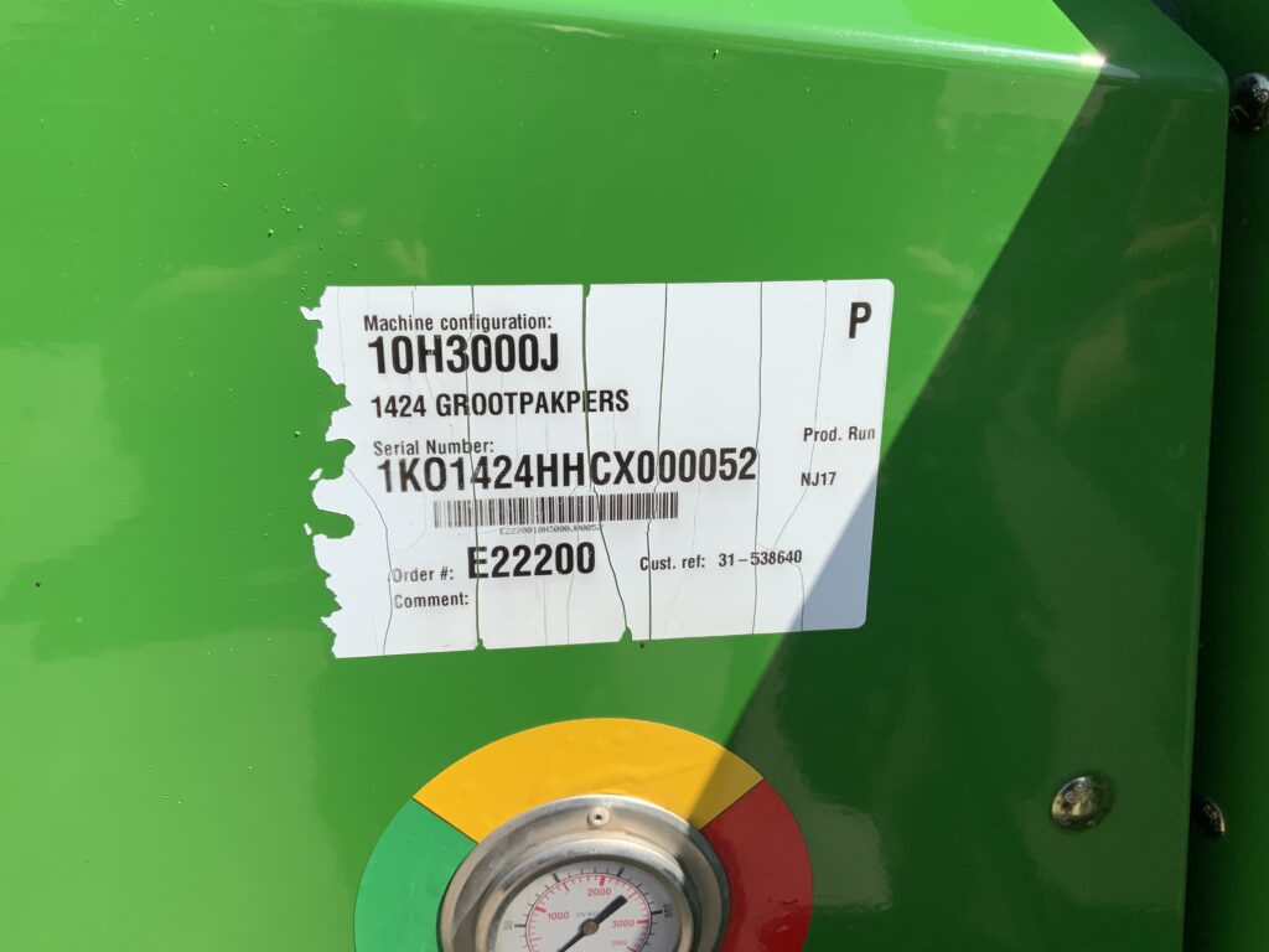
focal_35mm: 29
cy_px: 476
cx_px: 634
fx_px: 1063
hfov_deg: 61.7
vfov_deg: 48.2
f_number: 1.8
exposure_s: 1/1412
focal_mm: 3
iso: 16
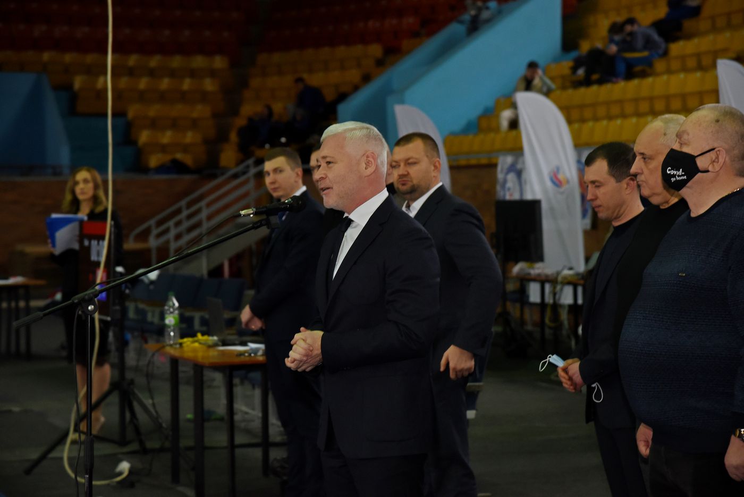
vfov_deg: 13.1
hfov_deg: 19.4
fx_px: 2171
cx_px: 372
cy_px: 248
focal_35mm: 105
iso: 1600
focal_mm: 105
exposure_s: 1/200
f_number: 5.6
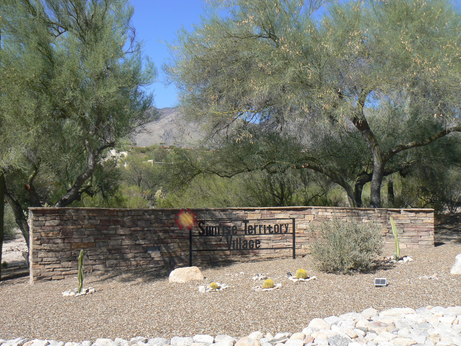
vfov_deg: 39.7
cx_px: 230
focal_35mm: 36
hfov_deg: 51.4
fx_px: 479
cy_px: 173
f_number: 5.6
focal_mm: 6
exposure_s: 1/320
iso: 80
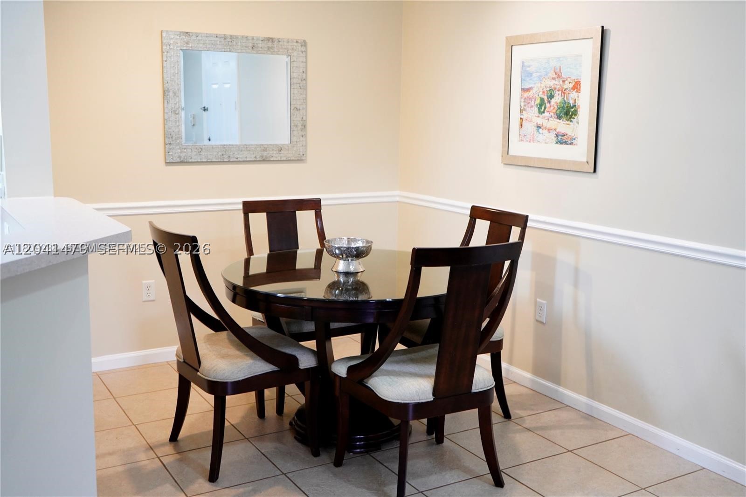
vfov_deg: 36.9
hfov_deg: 53.1
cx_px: 373
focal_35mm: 36
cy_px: 248
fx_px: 746
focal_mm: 36
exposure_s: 1/40
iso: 2000
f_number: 4
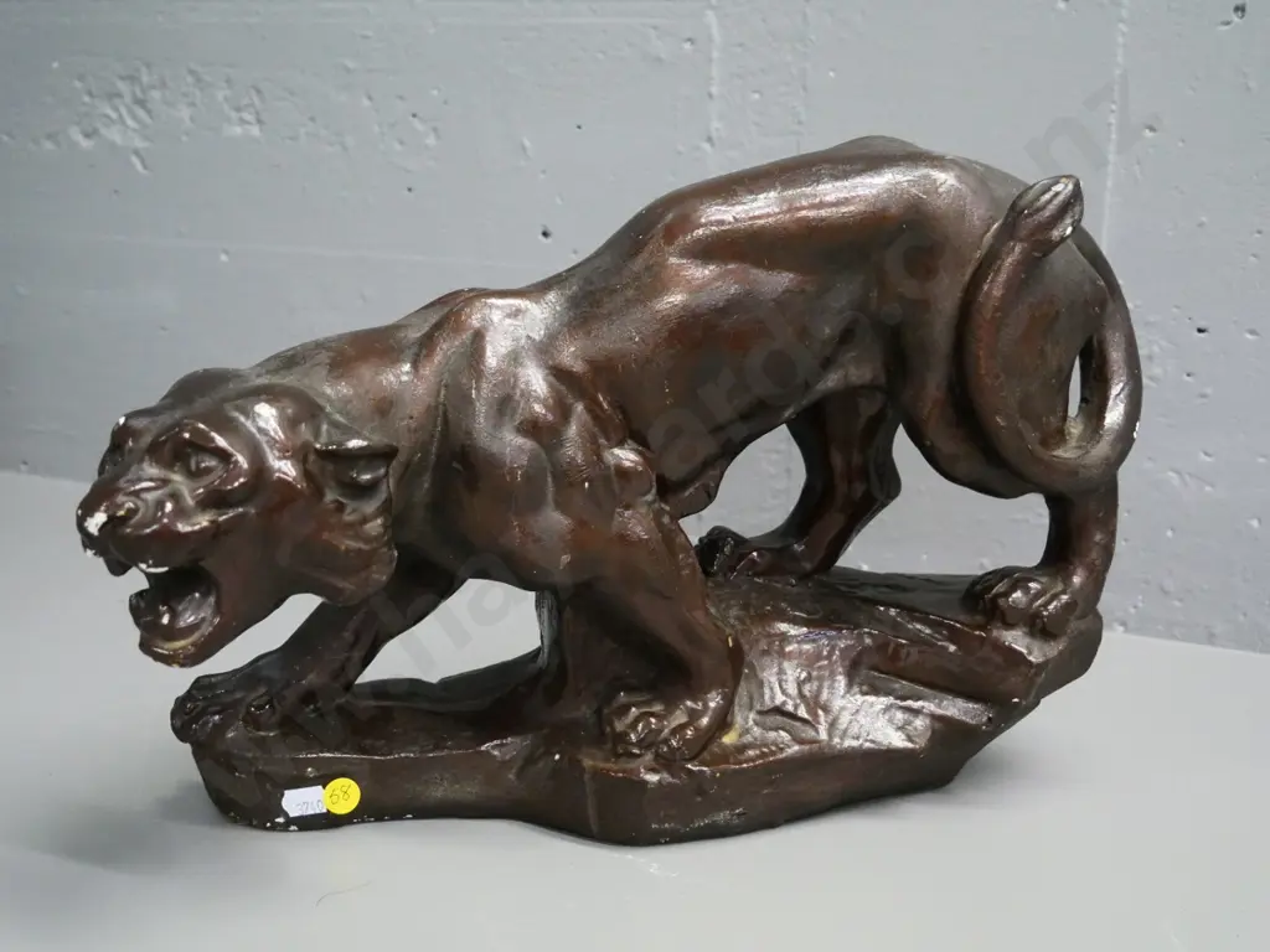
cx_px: 635
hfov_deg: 42.9
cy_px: 476
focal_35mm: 44
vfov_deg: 32.9
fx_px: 1614
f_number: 4.5
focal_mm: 22
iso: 3200
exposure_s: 1/100
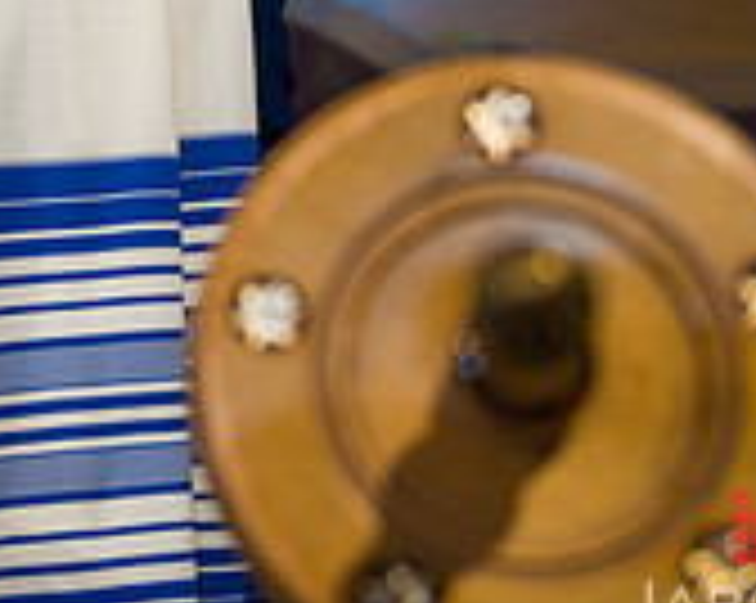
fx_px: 2749
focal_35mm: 123
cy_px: -144
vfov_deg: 12.2
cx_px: -252
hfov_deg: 14.9
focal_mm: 38
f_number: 2.8
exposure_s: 1/200
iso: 200
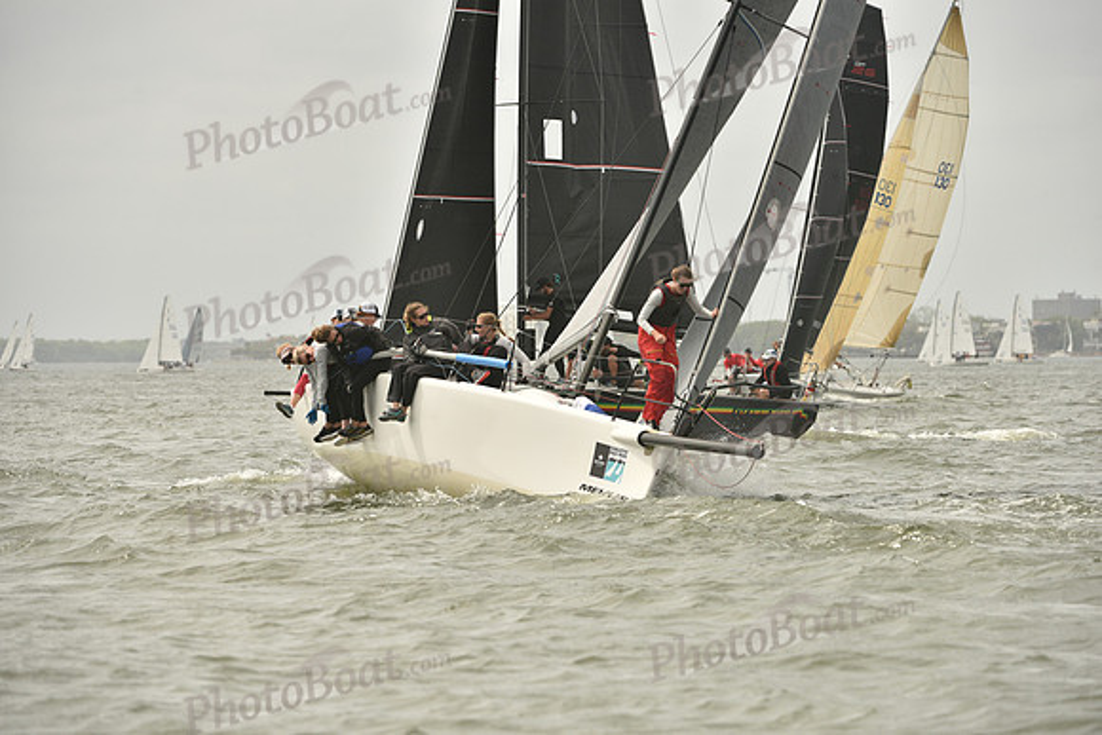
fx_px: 8267
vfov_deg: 5.1
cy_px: 368
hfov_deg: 7.6
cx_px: 551
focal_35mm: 270
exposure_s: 1/1250
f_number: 7.1
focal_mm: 270
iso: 320
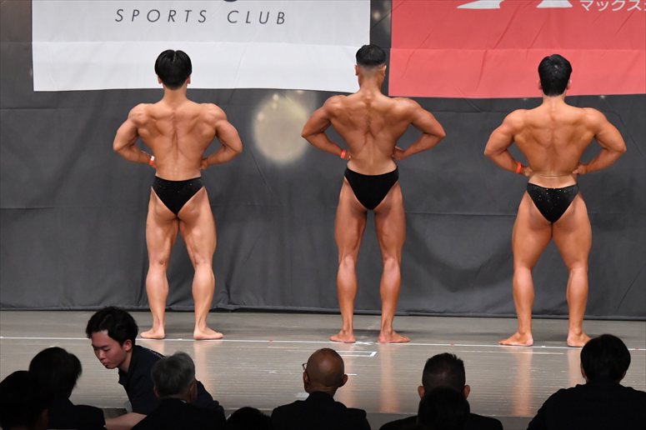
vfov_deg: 7.5
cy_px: 215
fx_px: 3282
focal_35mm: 183
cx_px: 323
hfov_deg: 11.2
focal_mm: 122
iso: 6400
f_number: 5.6
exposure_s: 1/400
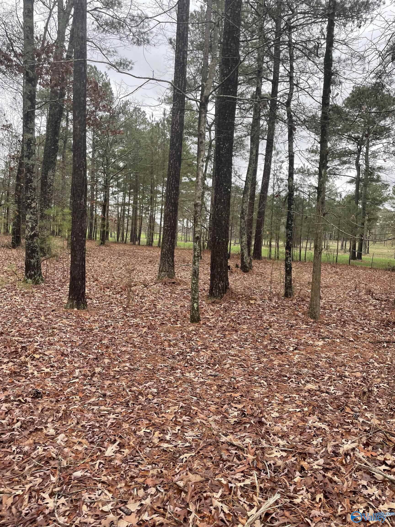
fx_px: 396
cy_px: 264
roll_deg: -2.6
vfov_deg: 67.3
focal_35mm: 26
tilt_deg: -6.0
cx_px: 198
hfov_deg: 53.1
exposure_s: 1/465
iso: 32
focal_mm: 4.2
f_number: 1.6
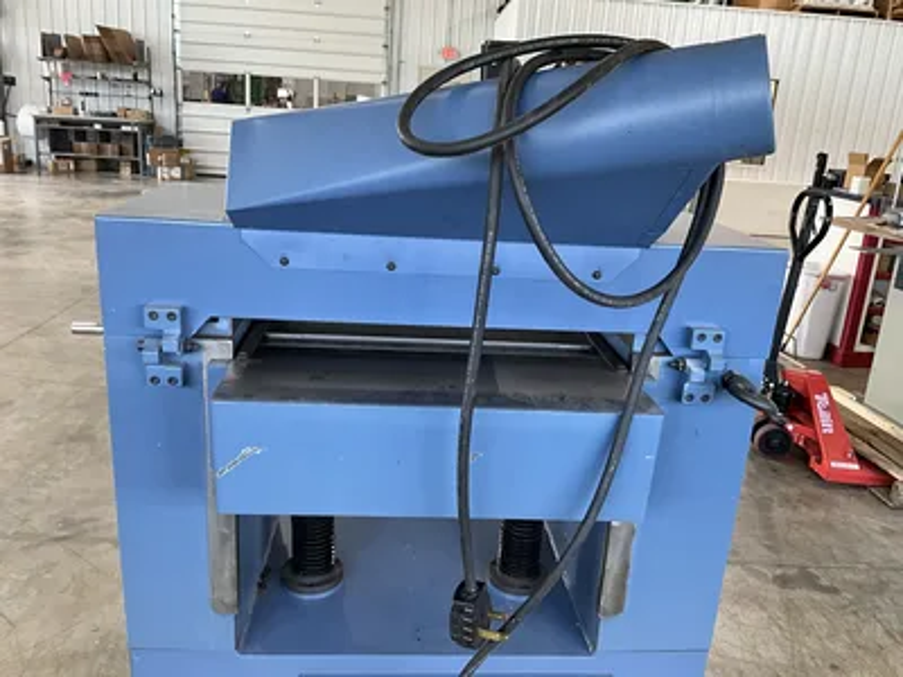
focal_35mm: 29
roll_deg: -4.1
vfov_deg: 48.2
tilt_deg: -16.5
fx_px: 756
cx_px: 452
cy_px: 338
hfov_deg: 61.7
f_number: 1.8
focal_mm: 3
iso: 64
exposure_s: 1/68
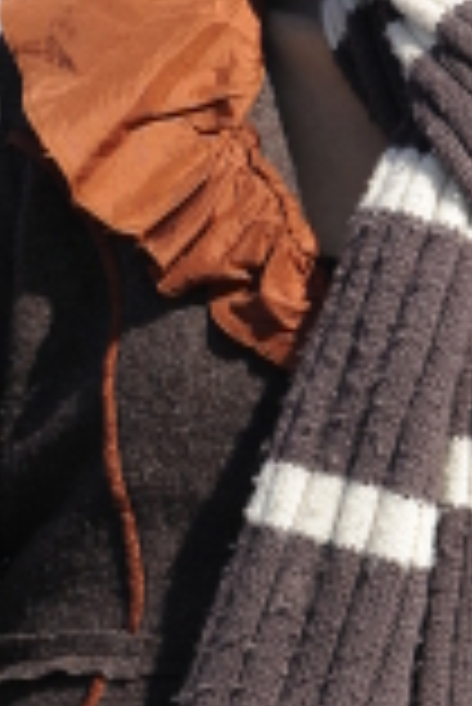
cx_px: 539
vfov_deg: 8.5
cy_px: 331
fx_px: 4729
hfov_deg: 5.7
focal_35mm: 241
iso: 200
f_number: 11
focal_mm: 70
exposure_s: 1/200
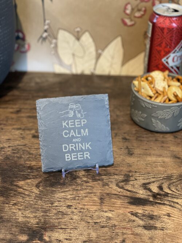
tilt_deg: -36.7
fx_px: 365
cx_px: 91
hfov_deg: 28.0
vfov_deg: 36.8
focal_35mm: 52
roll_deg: +0.1
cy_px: 122
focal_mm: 6
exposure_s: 1/33
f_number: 2
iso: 320
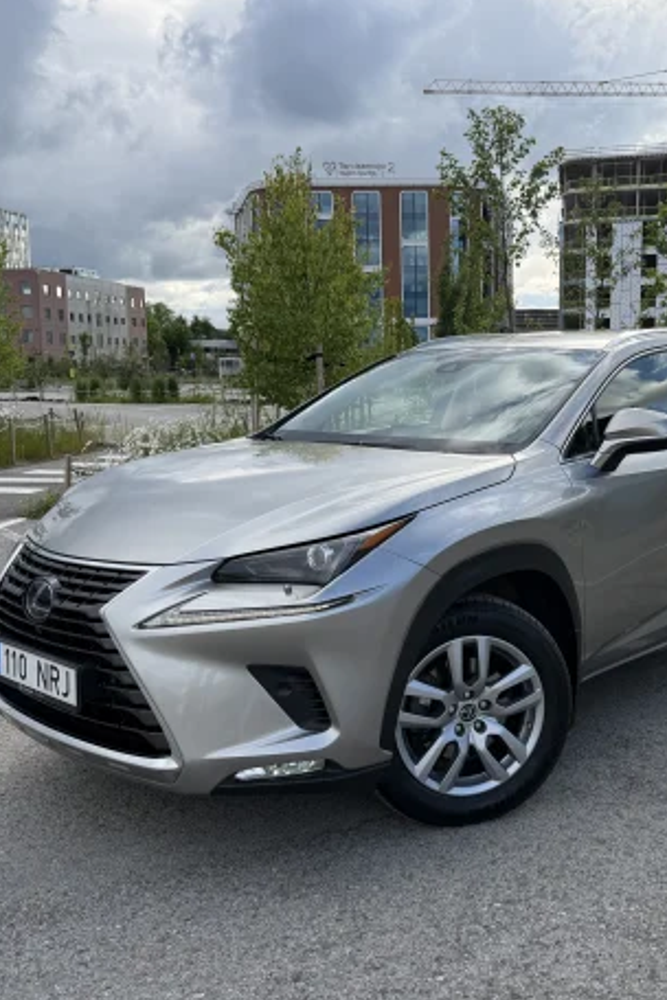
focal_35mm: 35
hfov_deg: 37.0
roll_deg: -0.3
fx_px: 973
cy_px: 502
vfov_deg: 54.4
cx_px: 498
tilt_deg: -7.2
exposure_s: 1/2525
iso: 100
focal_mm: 6.76
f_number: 1.78
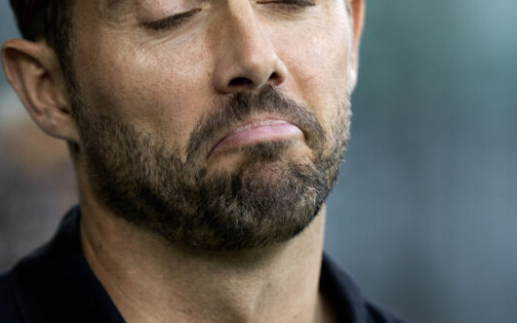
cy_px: 65
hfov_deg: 2.7
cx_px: 217
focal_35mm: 788
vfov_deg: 1.7
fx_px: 11101
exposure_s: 1/1600
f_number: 2.8
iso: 1250
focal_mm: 400
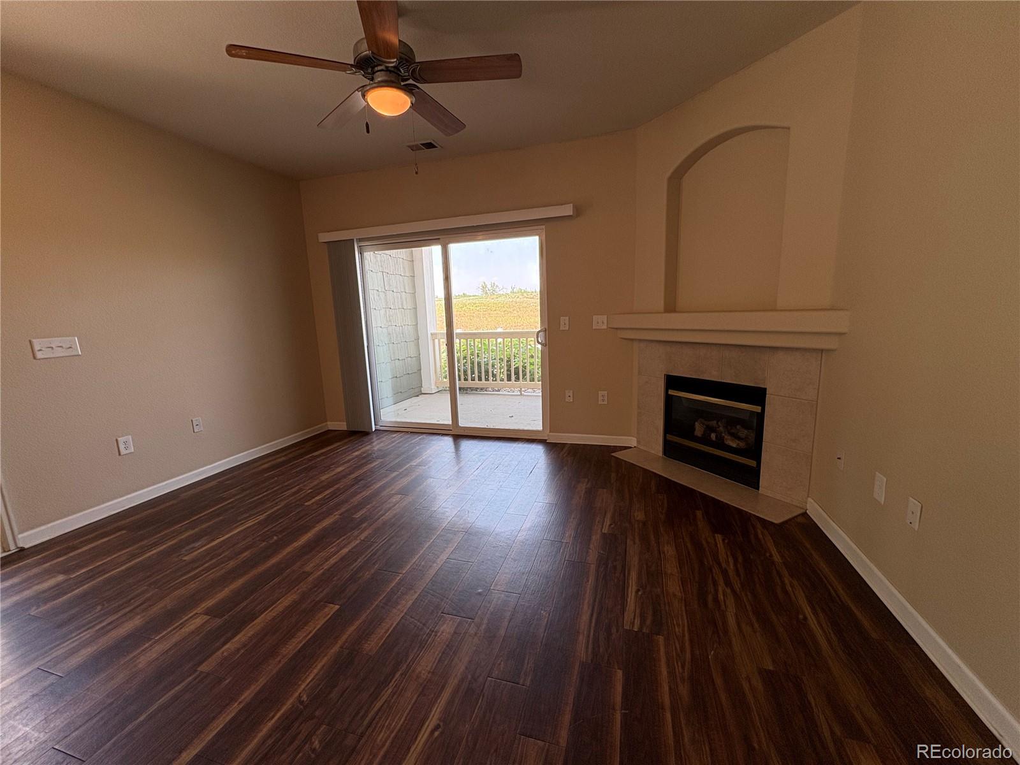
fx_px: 413
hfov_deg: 102.1
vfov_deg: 85.7
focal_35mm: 14
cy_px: 382
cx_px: 510
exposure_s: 1/124
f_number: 2.2
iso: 125
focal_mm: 2.22
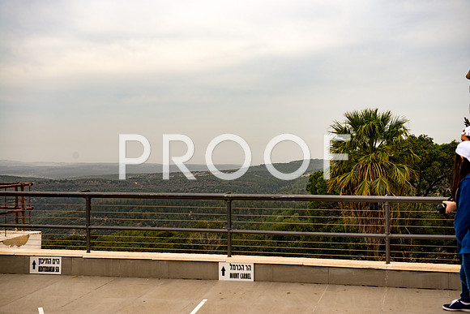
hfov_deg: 36.2
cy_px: 157
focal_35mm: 55
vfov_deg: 24.6
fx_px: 718
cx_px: 235
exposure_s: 1/640
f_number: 3.5
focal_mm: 55
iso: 100
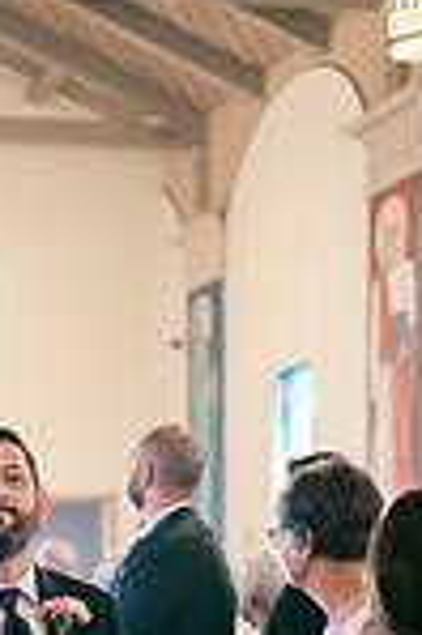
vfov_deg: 18.2
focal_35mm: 106
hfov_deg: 12.5
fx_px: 1868
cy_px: 797
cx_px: -124
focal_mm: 35
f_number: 1.2
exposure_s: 1/320
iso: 800
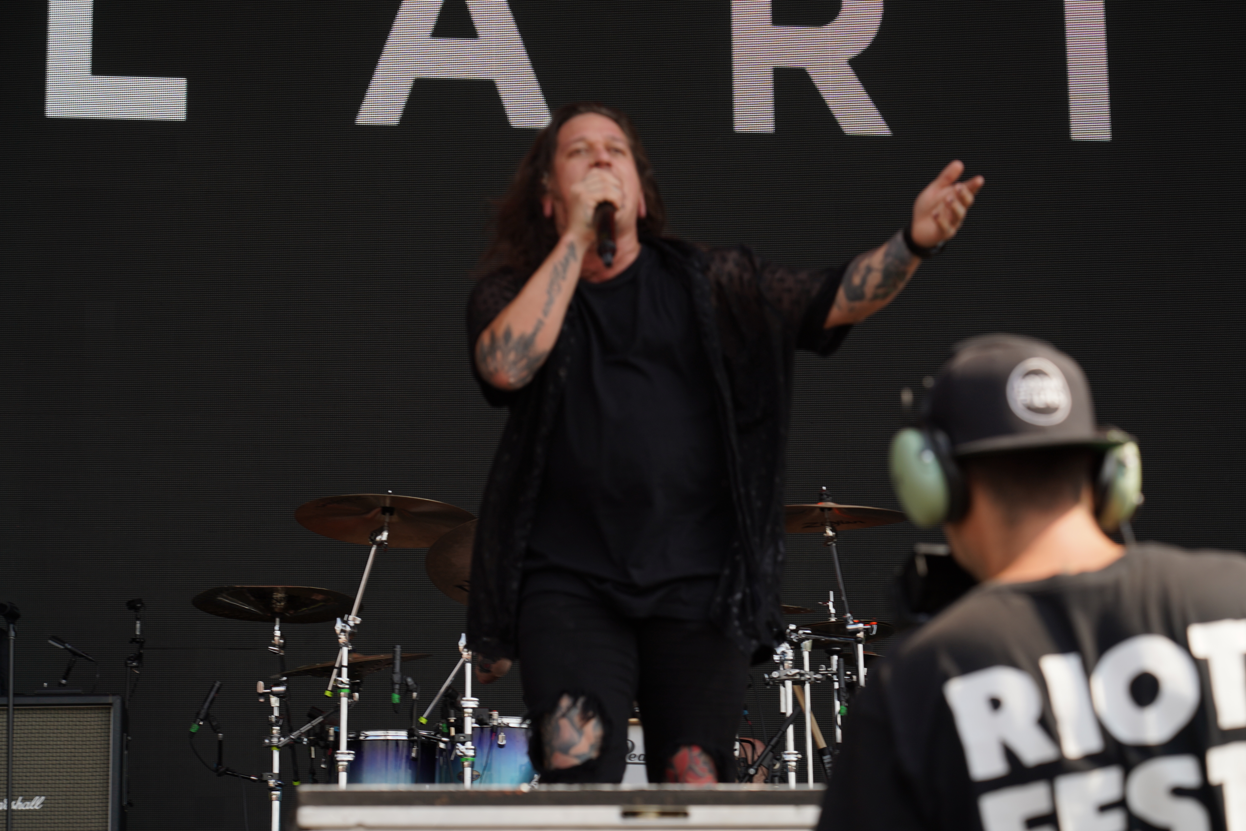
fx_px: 3634
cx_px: 623
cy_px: 416
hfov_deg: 19.5
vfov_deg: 13.0
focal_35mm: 105
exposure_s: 1/250
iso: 100
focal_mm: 105
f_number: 5.6
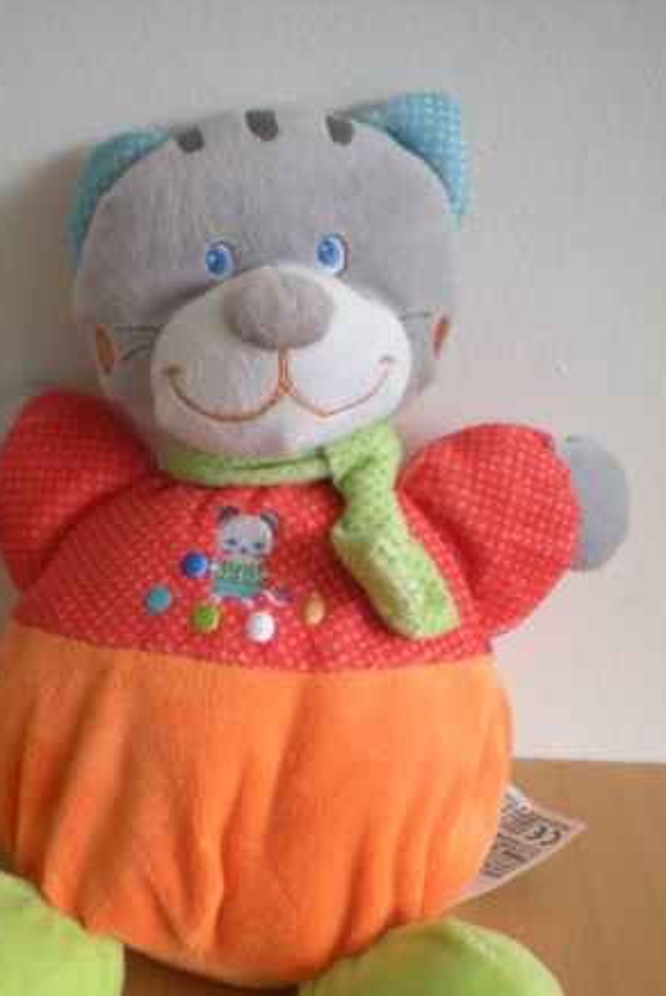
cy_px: 588
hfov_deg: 28.7
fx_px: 1302
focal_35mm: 47
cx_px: 285
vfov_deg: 41.7
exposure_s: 1/43.4
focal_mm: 6.3
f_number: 3.1
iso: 64
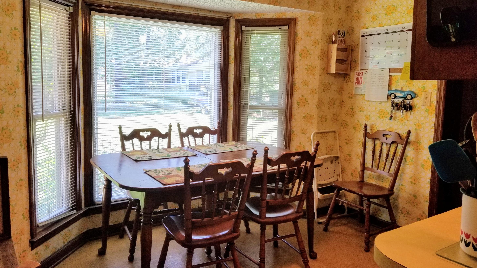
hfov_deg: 66.1
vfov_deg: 40.1
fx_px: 367
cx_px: 242
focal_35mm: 29
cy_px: 122
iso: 100
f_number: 1.7
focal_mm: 4.3
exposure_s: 1/120
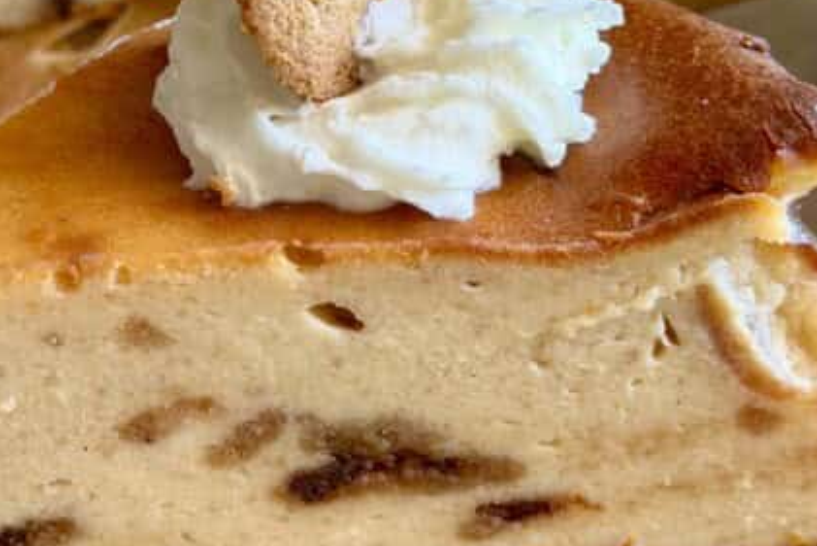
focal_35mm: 115
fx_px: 2611
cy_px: 139
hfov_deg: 17.7
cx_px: 266
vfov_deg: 11.9
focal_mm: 6.8
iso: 100
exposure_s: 1/81
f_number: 1.8
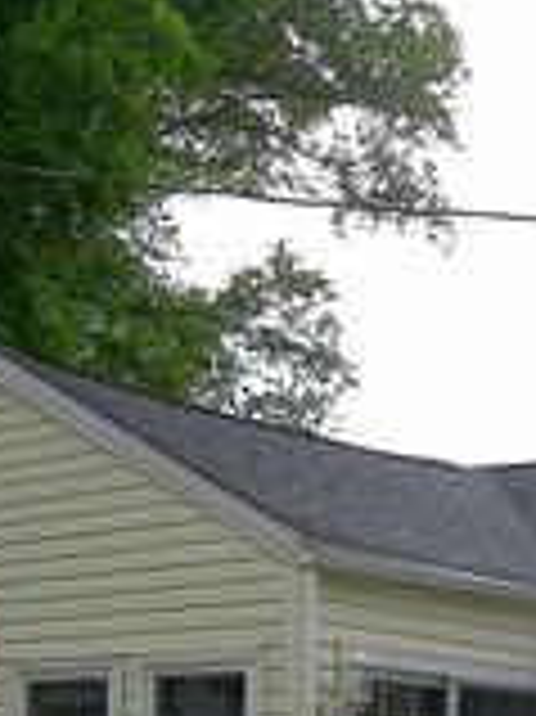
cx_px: 518
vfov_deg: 21.6
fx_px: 1819
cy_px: 687
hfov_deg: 16.5
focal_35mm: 88
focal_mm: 5.9
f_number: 2.8
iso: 50
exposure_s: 1/500
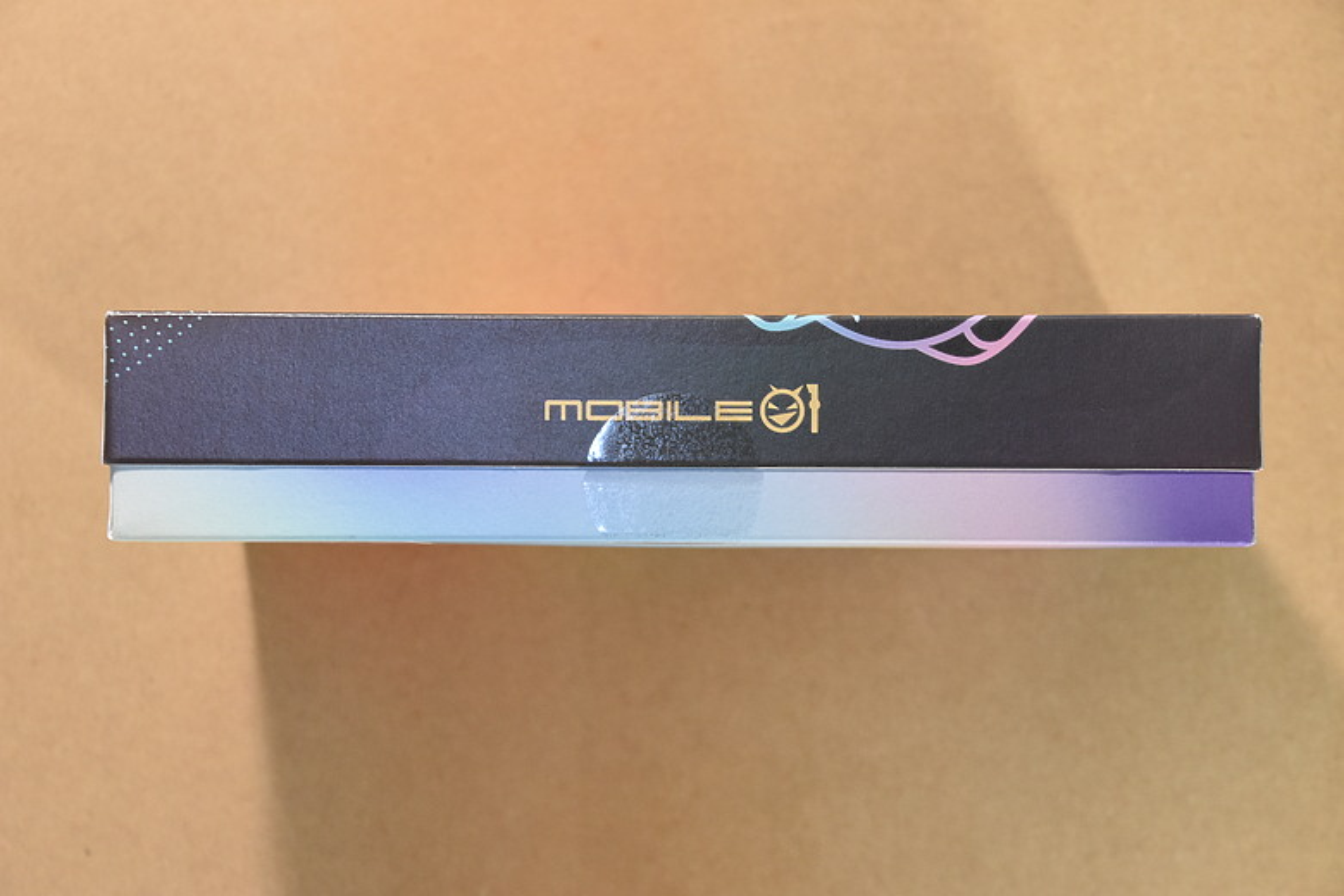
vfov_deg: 17.5
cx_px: 672
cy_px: 448
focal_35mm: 78
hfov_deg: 26.0
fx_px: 2912
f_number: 6.3
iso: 1600
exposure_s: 1/100
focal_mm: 52
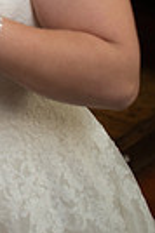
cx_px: -291
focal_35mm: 177
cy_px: -127
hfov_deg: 7.0
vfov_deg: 11.1
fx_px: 1146
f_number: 2.5
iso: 500
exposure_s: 1/100
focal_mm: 35
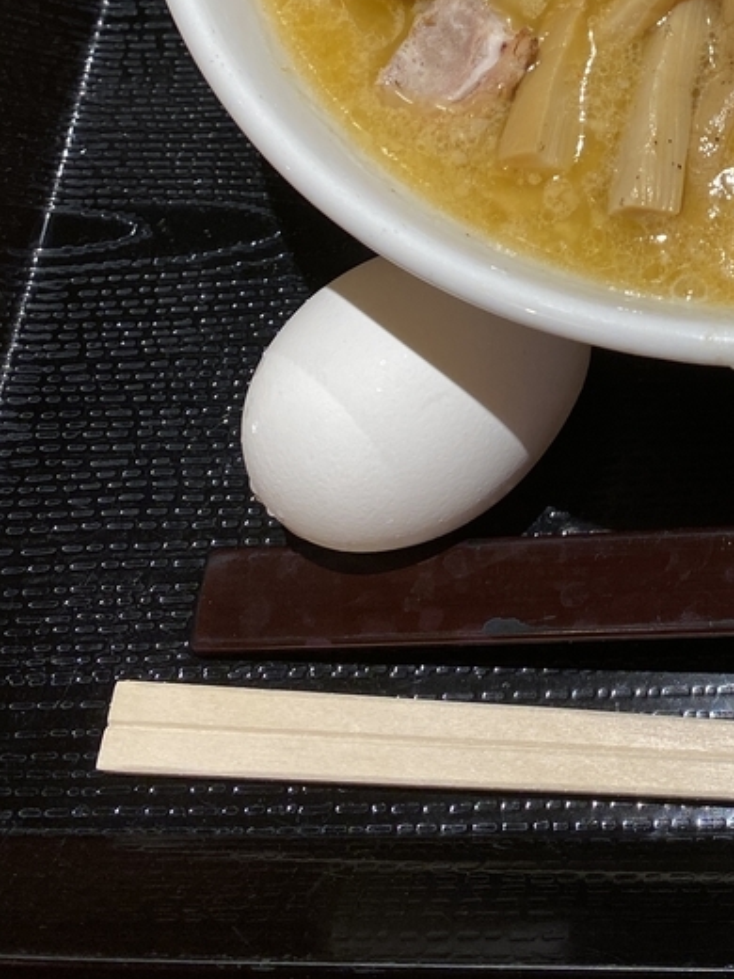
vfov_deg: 28.7
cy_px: -134
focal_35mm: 60
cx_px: 824
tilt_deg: -54.8
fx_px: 1696
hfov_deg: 22.9
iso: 80
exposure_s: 1/100
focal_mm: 4.25
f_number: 1.8
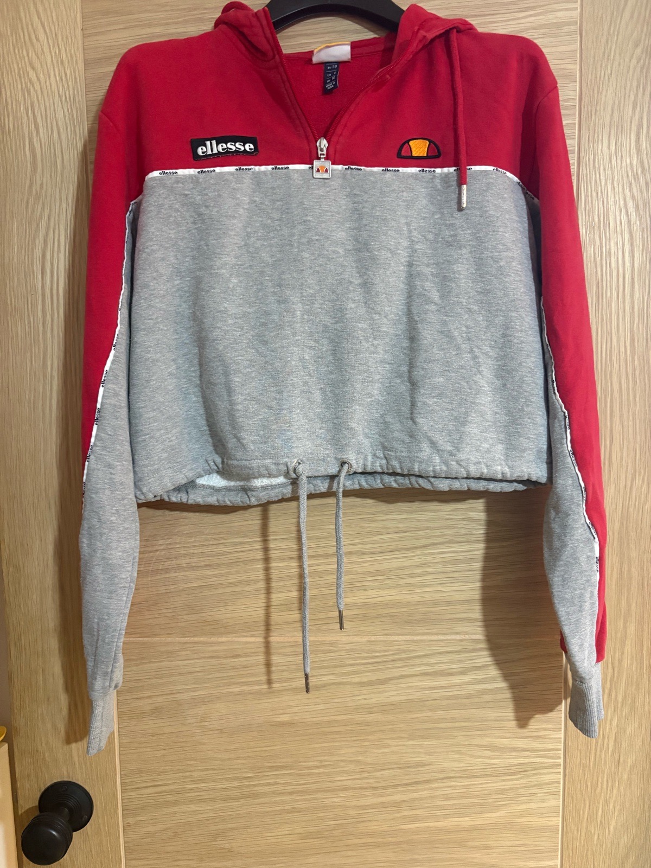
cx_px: 326
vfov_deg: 67.3
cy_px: 434
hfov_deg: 53.1
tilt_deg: -6.2
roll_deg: +1.2
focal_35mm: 26
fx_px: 652
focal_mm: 5.96
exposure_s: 1/50
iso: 500
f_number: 1.6
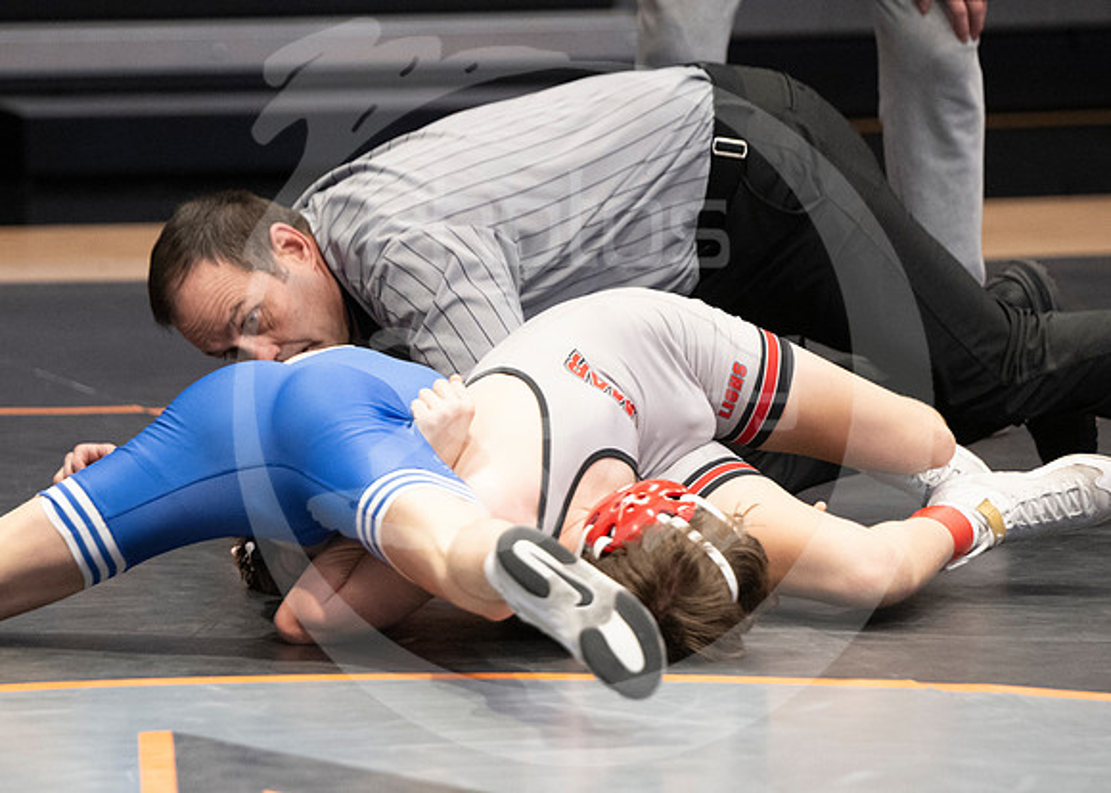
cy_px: 752
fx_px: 10967
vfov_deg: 4.1
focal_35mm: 348
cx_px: 460
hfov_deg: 5.8
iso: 3200
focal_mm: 175
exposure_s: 1/1000
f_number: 2.8
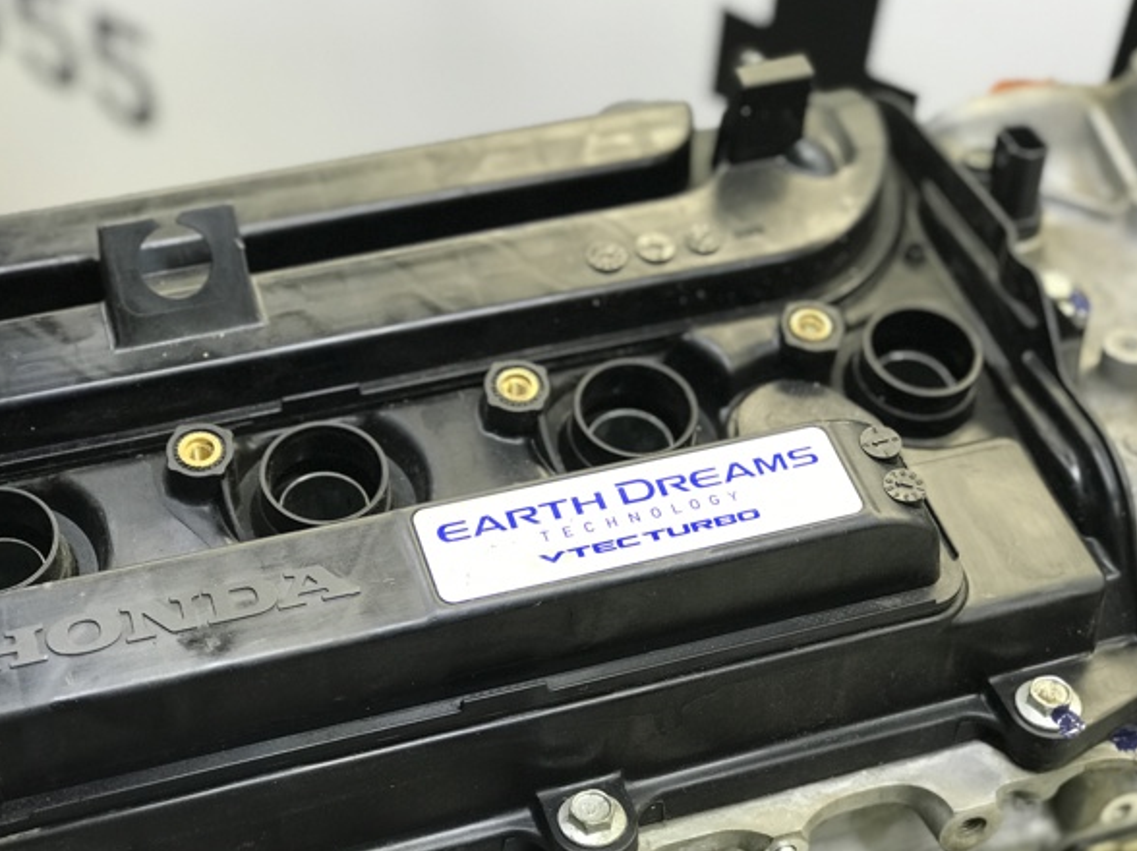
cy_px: 436
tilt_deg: -46.0
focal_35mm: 62
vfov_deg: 23.6
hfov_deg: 31.2
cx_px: 549
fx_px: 2035
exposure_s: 1/50
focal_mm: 6.6
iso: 50
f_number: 2.8
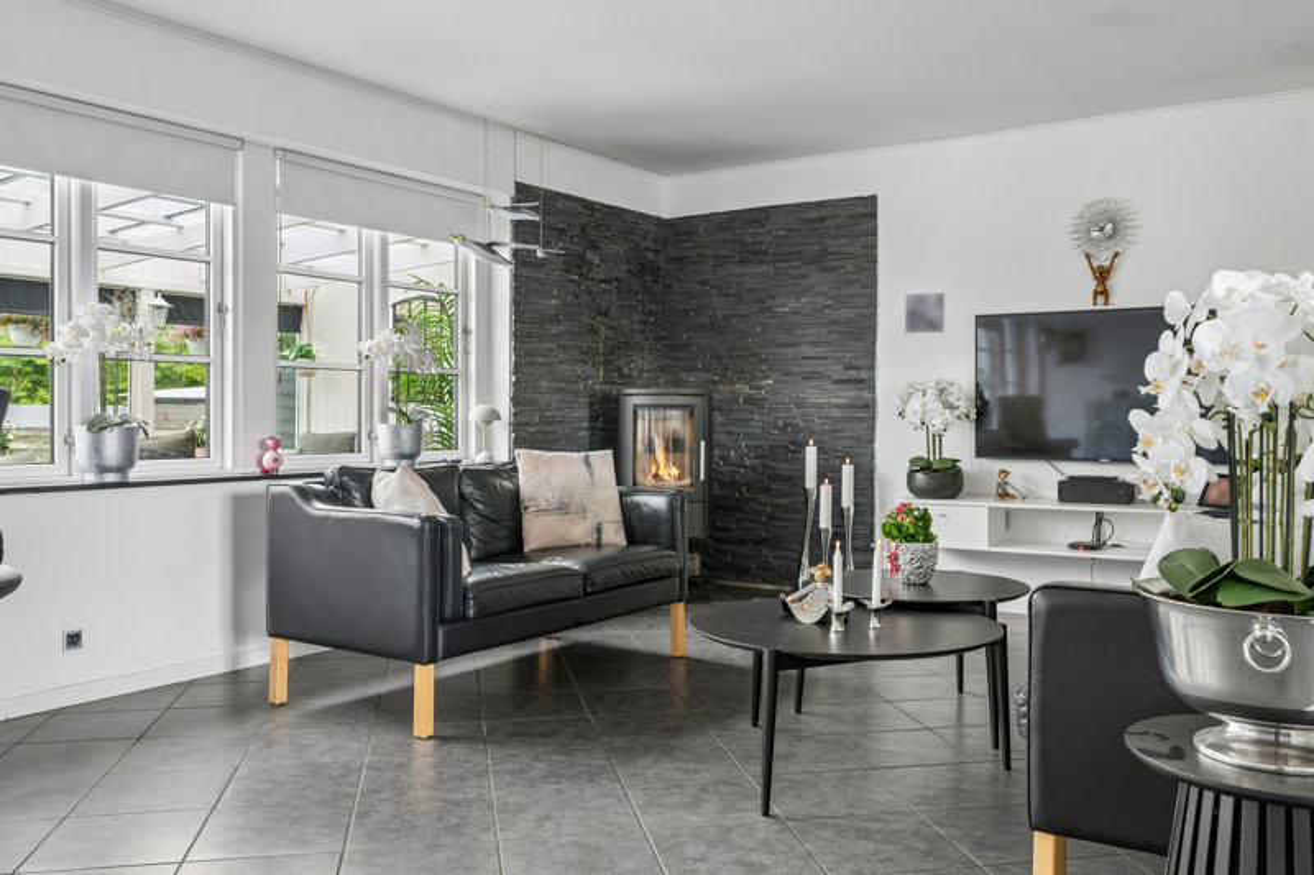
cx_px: 657
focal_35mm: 30
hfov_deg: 61.9
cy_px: 438
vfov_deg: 43.6
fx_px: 1095
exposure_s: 1/1.67
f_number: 6.3
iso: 1000
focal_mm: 30
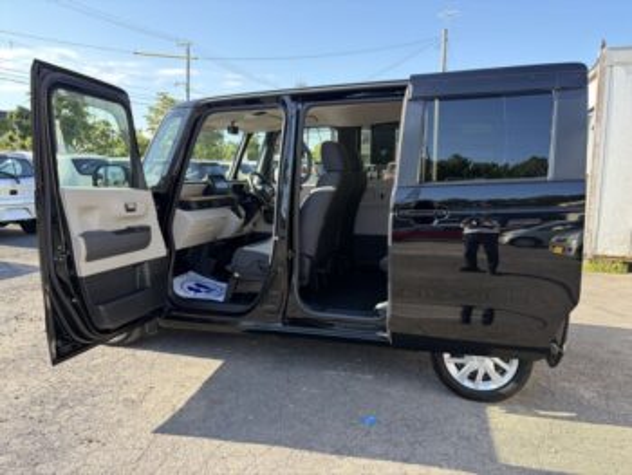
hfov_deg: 67.3
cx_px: 316
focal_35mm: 26
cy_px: 238
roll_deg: +0.3
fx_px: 475
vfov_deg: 53.1
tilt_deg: -7.6
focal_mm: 5.96
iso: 64
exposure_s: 1/764
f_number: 1.6
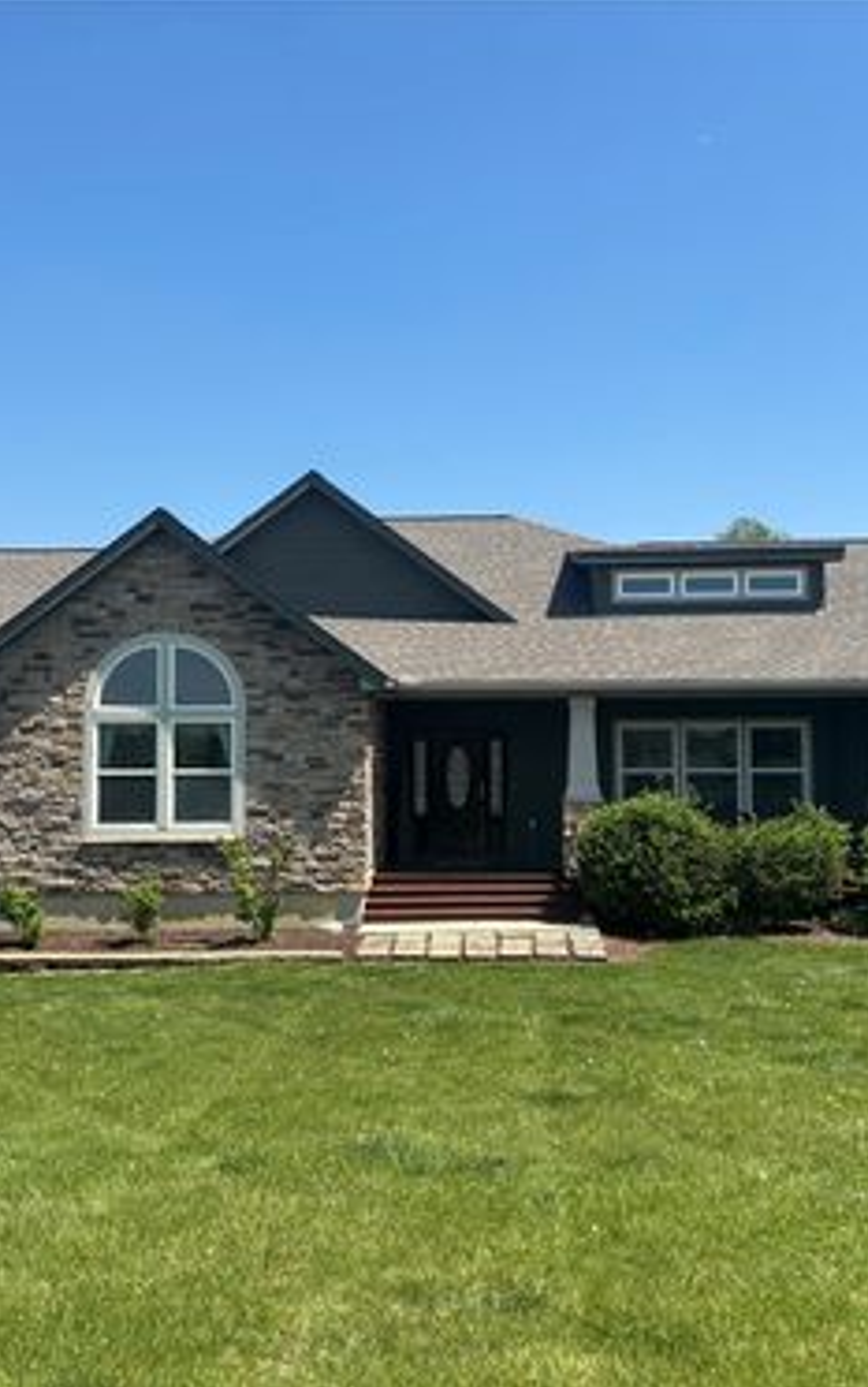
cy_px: 695
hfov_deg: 34.5
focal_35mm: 37
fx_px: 1398
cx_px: 436
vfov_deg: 52.7
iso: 50
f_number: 1.6
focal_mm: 5.96
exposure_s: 1/2451
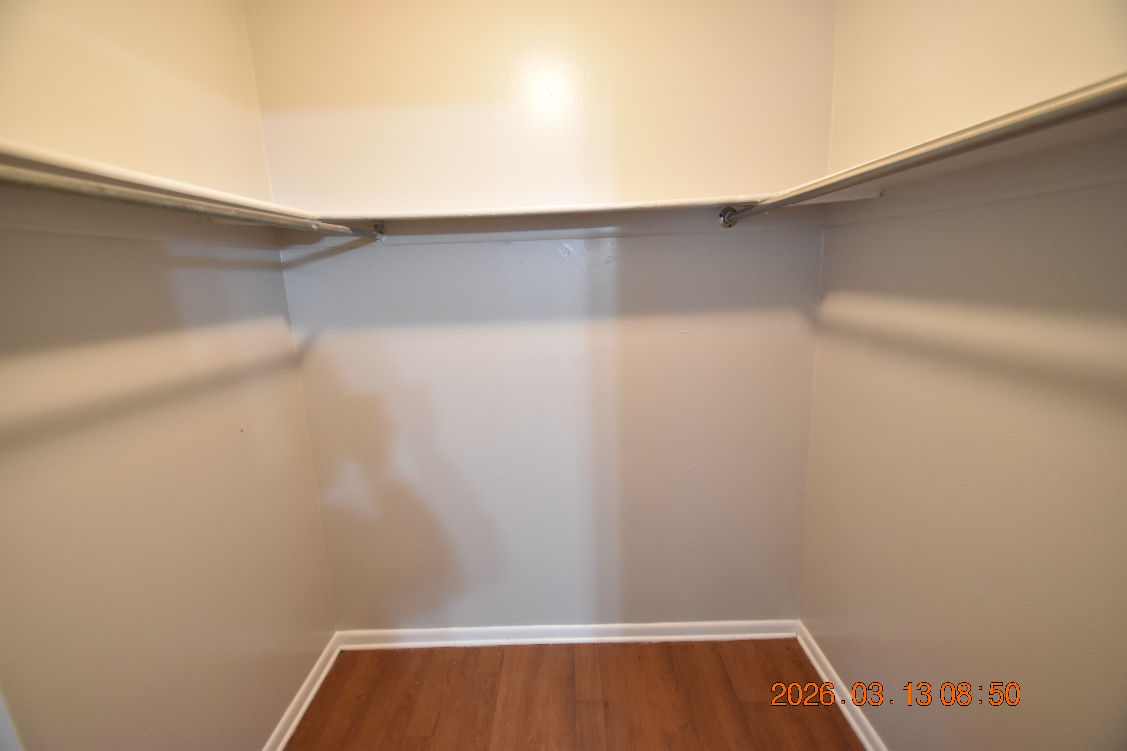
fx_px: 470
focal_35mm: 15
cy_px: 376
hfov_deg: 100.4
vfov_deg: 77.3
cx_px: 564
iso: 800
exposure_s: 1/10
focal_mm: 10
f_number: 3.5
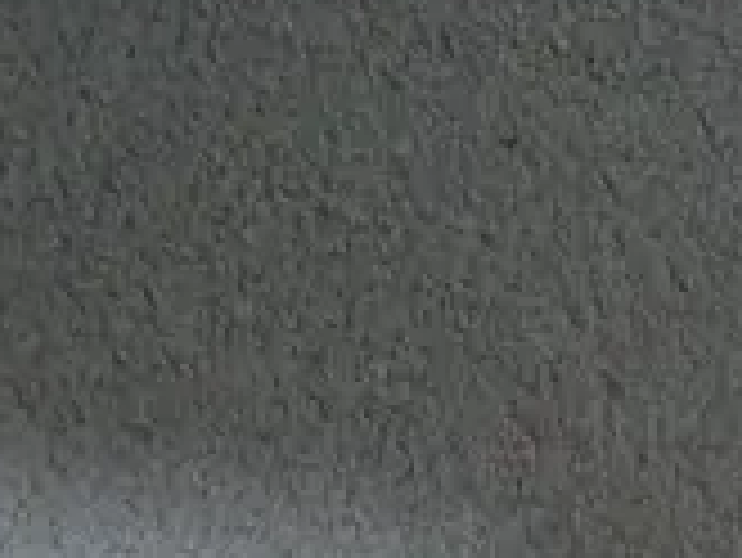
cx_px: 1417
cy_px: 943
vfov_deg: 5.2
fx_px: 6113
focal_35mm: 285
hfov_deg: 6.7
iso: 800
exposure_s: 1/60
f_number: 5.1
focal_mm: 23
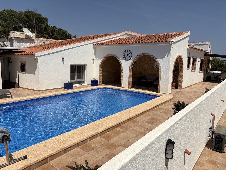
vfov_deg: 53.1
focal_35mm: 26
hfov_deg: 67.3
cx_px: 113
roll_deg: -2.1
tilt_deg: -7.0
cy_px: 85
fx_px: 170
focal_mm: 5.96
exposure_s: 1/10101
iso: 50
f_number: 1.6
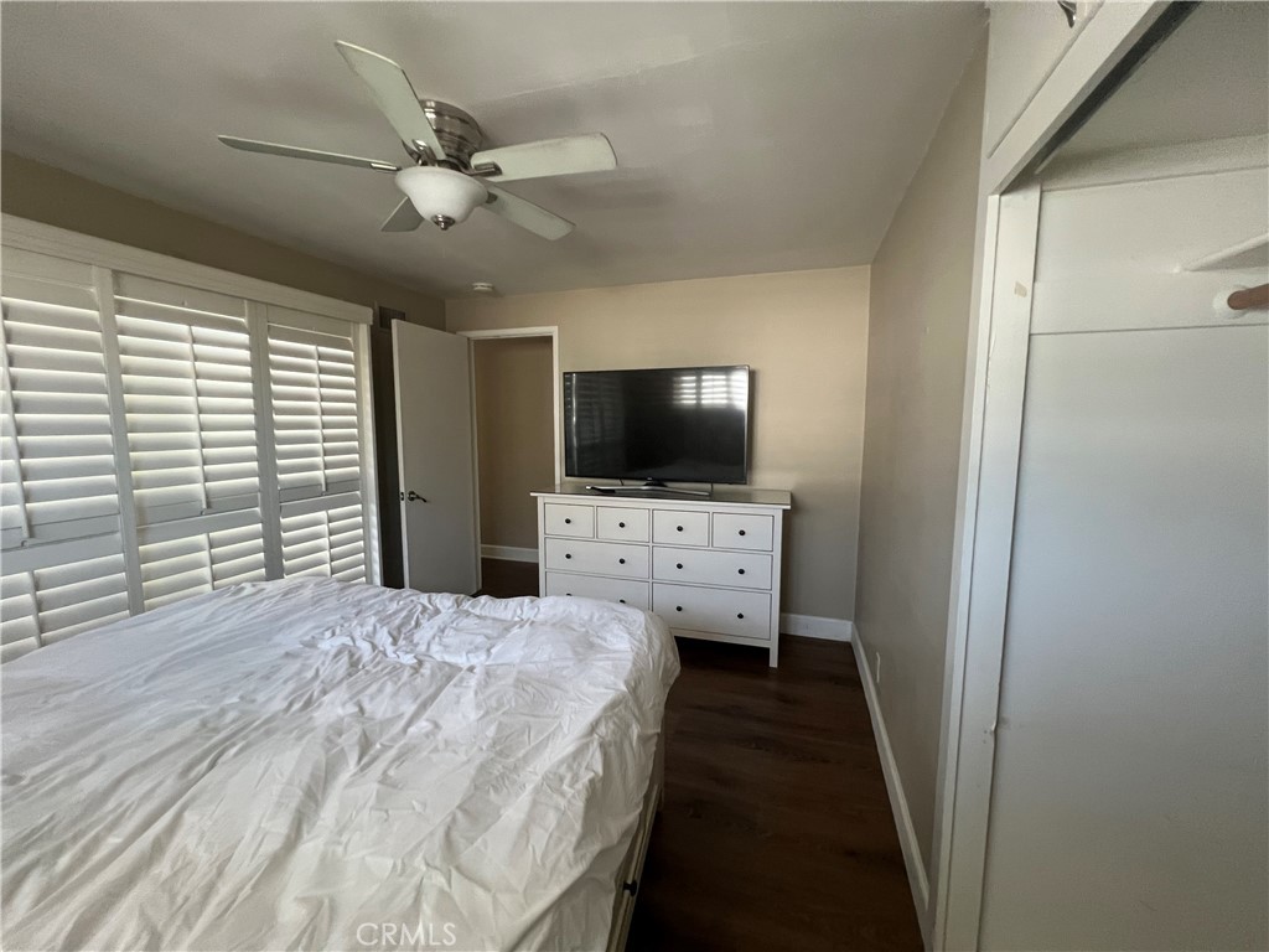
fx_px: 477
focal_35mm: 13
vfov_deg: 89.9
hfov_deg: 106.2
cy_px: 476
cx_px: 634
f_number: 1.8
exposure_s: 1/60
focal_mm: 1.57
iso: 320
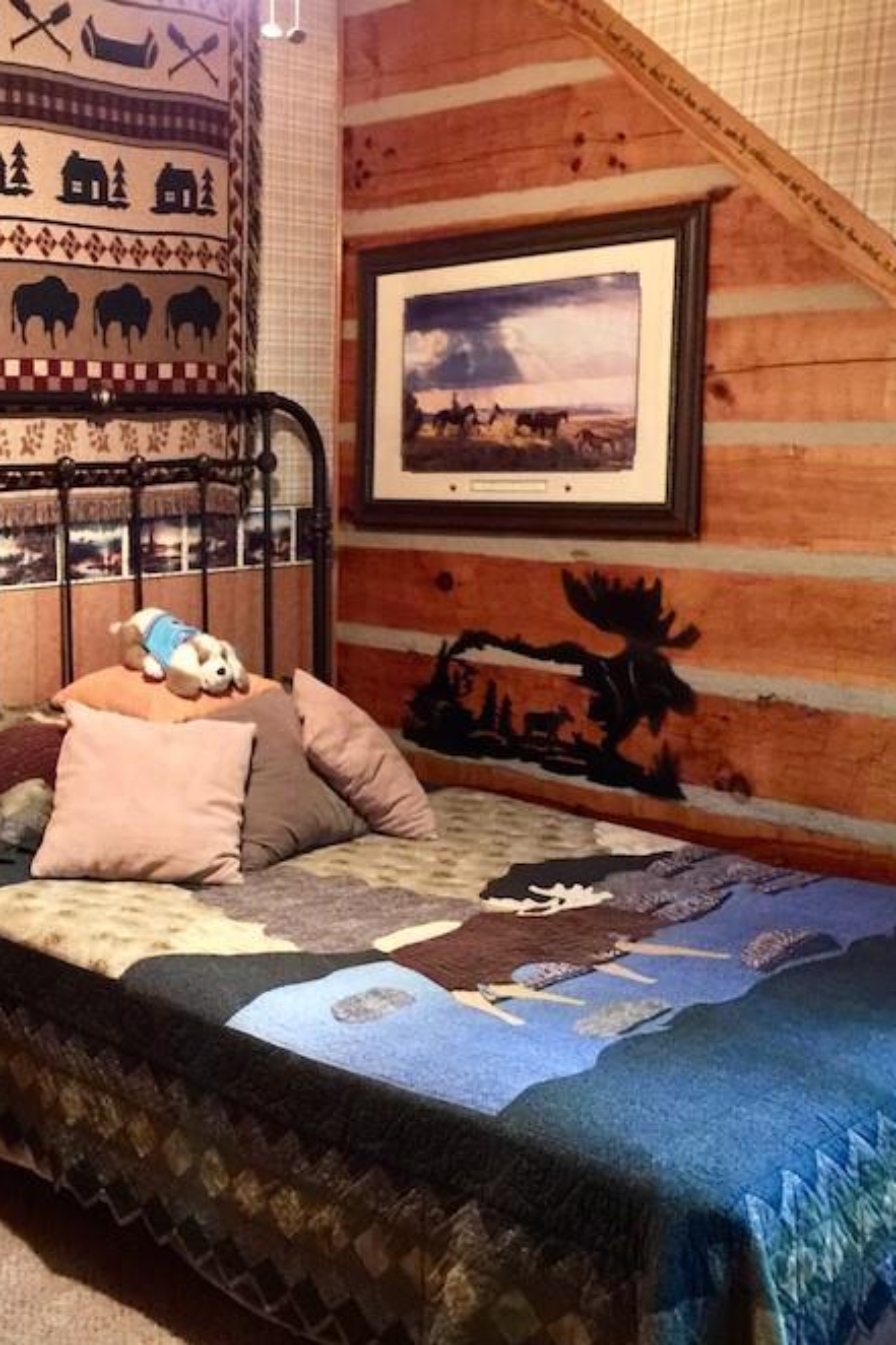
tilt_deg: -8.1
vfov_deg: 47.4
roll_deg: -0.2
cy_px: 669
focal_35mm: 41
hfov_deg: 32.0
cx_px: 223
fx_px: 1531
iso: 100
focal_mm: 4.15
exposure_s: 1/4
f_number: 2.2
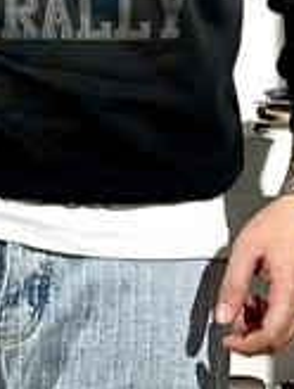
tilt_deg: +0.8
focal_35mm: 136
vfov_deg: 13.8
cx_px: 59
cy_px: -149
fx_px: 1532
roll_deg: -1.1
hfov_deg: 10.9
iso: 50
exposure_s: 1/121
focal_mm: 6.76
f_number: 1.78
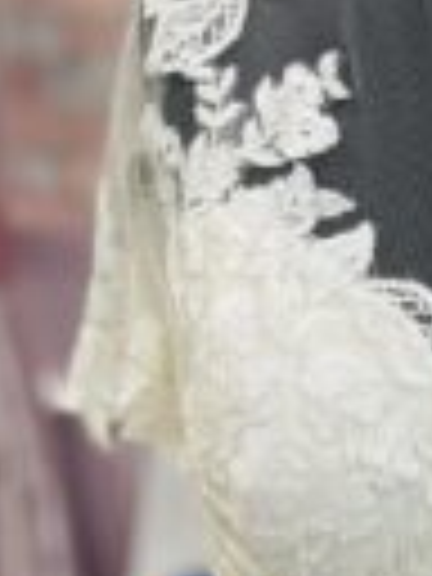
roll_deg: +0.3
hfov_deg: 16.1
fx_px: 1448
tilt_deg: -19.9
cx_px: 562
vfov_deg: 22.2
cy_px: 452
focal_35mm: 87
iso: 80
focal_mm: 5.1
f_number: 1.6
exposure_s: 1/100
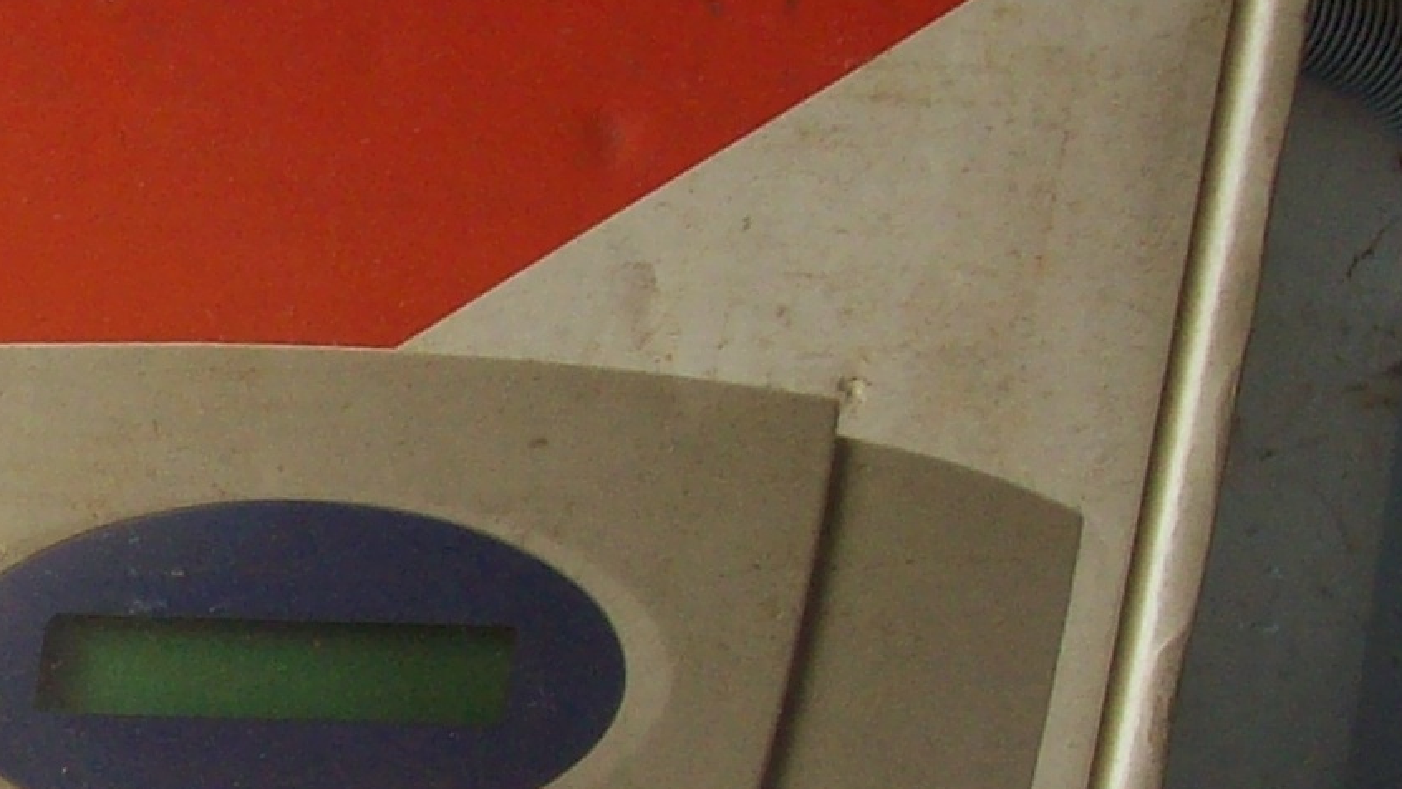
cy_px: 1044
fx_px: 4907
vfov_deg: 9.0
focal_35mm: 132
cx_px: -381
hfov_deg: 15.5
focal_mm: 6
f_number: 2.7
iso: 80
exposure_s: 1/294
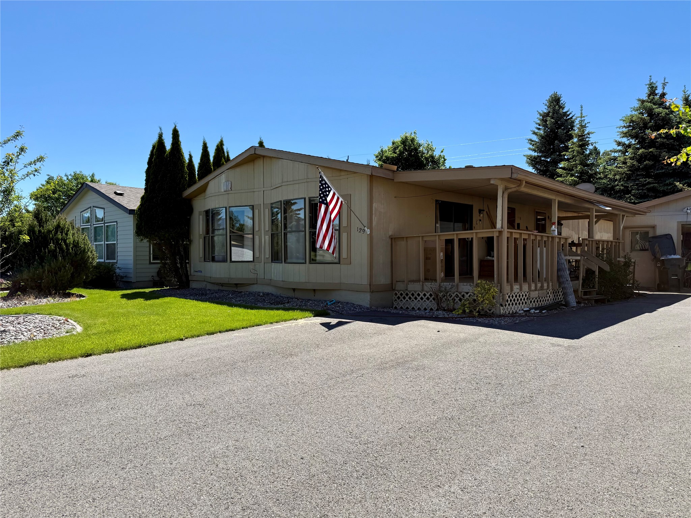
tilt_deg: +0.2
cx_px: 346
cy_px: 259
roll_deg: +0.7
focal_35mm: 24
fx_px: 479
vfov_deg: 56.8
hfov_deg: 71.6
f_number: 1.78
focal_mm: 6.76
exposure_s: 1/3953
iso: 80
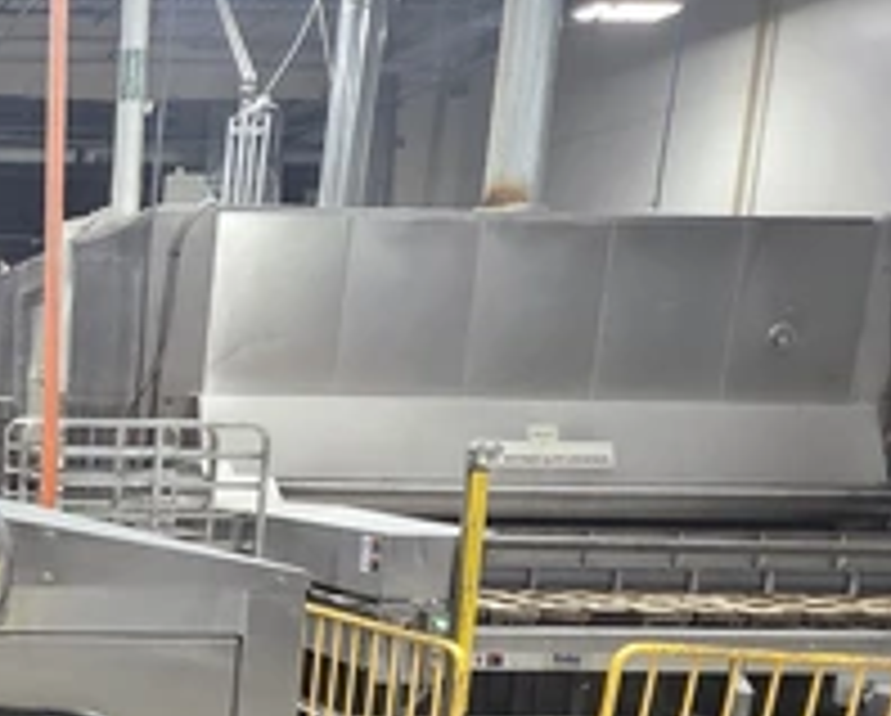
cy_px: 642
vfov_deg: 30.2
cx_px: -292
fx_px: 1268
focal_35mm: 48
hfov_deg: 30.0
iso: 250
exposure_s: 1/120
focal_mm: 2.2
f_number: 1.9
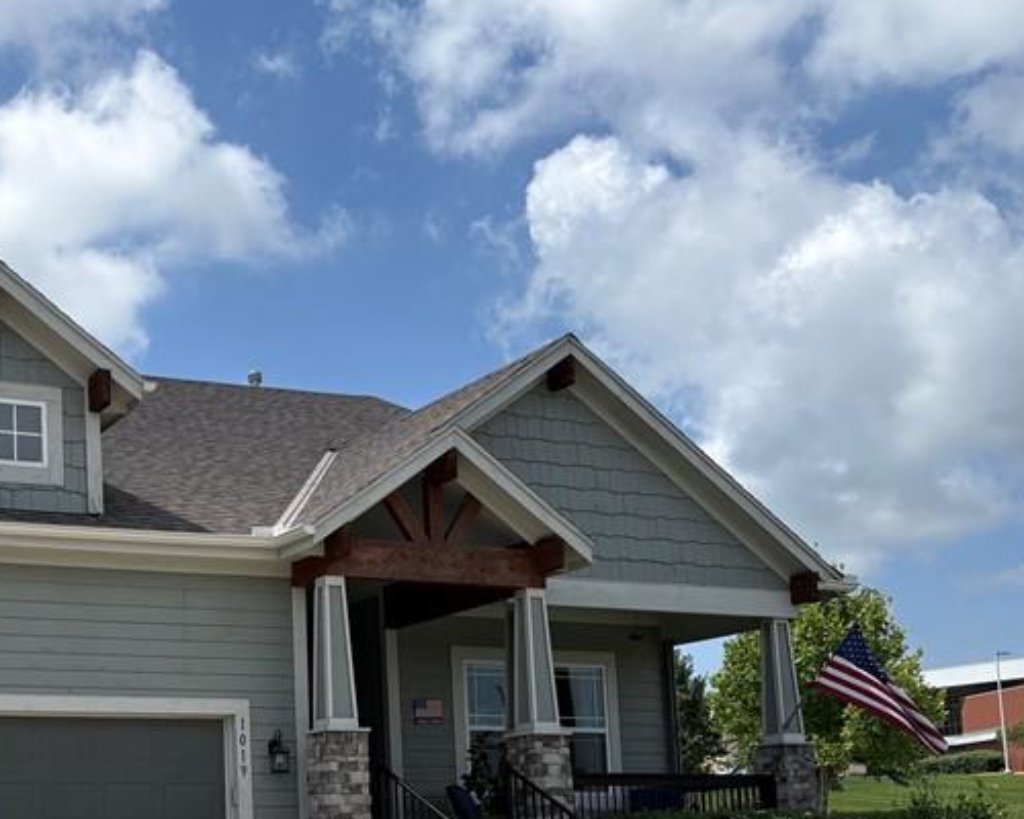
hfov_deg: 33.9
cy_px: 700
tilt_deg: +7.5
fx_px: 1576
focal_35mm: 52
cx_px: 84
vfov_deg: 28.3
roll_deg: +1.1
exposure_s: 1/4608
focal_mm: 5.96
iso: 50
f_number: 1.6
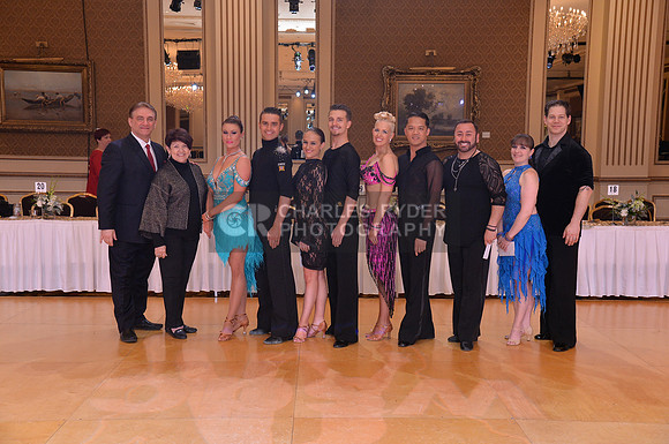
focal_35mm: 46
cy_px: 222
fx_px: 854
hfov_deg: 42.8
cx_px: 334
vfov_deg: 29.2
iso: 1600
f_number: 5.6
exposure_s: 1/250
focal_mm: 46
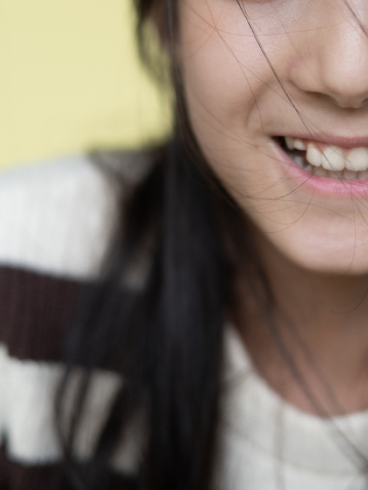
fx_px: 1176
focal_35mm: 83
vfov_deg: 23.4
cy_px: 157
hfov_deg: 17.7
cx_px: 278
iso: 400
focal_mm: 50
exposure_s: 1/1000
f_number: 2.2
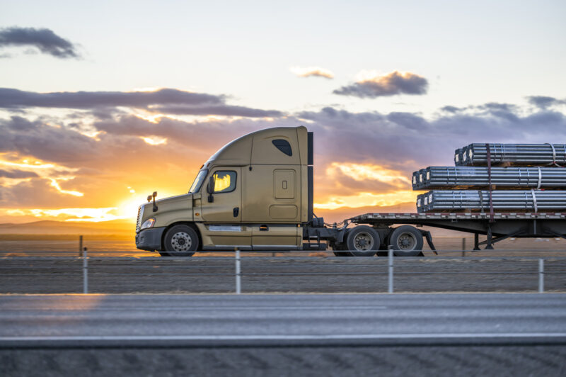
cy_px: 188
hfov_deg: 19.5
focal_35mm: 105
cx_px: 283
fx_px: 1649
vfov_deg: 13.0
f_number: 2.8
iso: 64
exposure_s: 1/320
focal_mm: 105
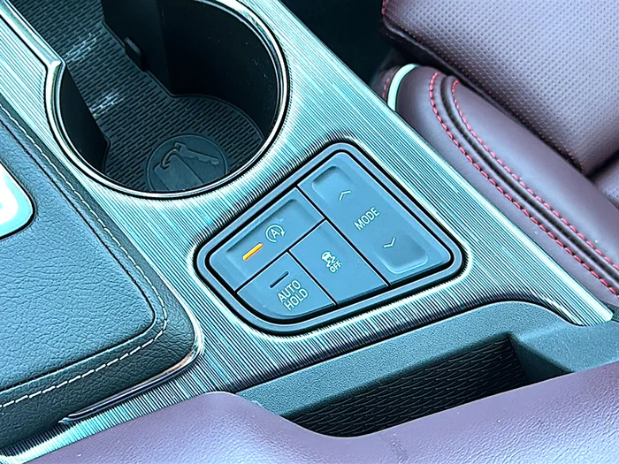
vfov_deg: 29.7
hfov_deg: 38.9
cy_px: 232
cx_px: 310
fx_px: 876
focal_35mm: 49
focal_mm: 6.86
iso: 64
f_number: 1.78
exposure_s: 1/46
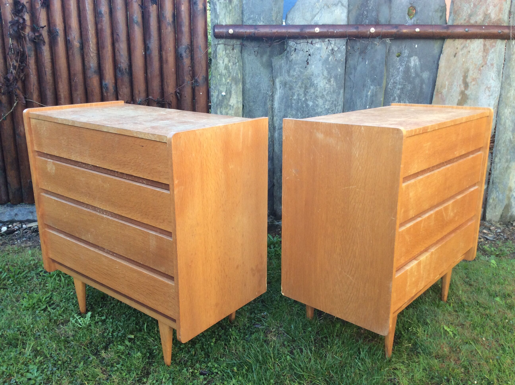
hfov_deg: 56.9
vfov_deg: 44.1
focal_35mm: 32
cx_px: 258
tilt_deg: -16.4
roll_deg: +0.2
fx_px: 475
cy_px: 192
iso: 64
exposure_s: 1/100
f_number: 2.4
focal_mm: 3.3
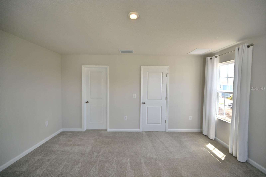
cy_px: 88
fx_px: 103
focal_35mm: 14
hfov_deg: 104.3
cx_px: 133
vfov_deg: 81.1
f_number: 4.5
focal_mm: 14
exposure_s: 1/250
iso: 200
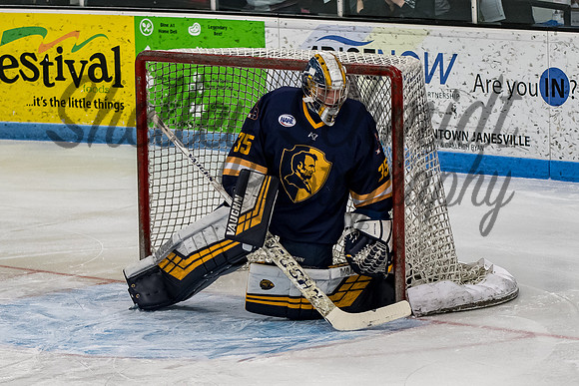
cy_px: 208
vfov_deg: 6.1
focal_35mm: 224
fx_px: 3600
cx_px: 314
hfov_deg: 9.2
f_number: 3.2
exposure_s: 1/800
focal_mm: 100
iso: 1600
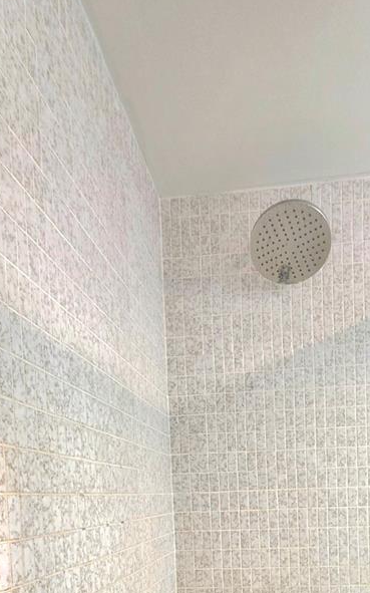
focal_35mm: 28
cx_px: 213
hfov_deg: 44.4
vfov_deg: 57.7
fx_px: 452
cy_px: 527
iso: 200
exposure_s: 1/60.2
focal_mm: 2.2
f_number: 1.9
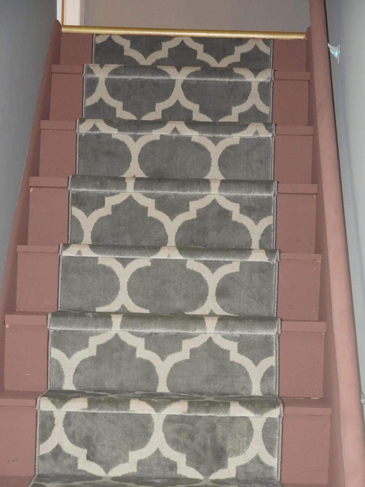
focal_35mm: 100
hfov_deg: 14.9
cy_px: 265
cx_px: 182
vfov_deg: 19.7
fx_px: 1399
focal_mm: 61
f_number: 5.6
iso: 3200
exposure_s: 1/60
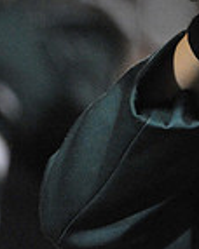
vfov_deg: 1.1
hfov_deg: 0.9
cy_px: -68
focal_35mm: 1754
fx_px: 12941
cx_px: 459
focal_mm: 460
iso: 6400
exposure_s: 1/160
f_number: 6.3
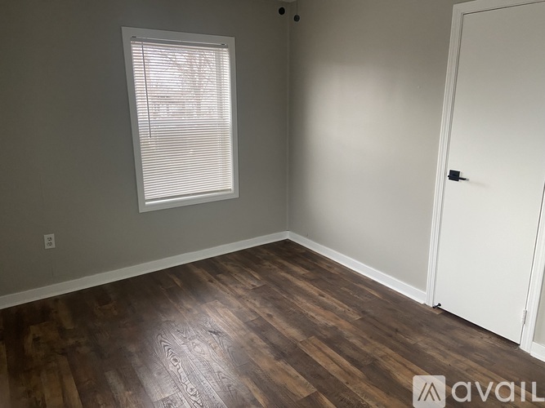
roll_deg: +0.8
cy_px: 204
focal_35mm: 26
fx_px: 409
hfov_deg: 67.3
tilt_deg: -13.8
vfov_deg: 53.0
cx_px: 272
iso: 200
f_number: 1.8
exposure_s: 1/60
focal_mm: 4.25
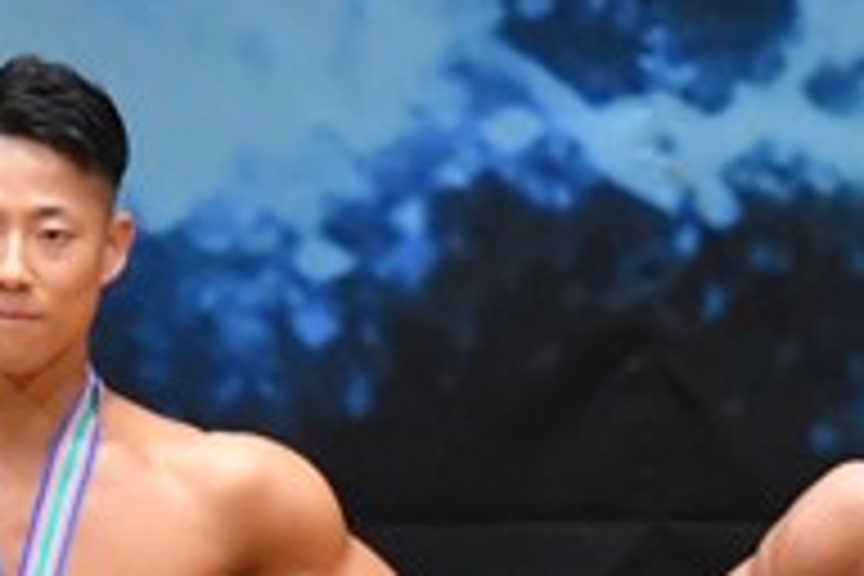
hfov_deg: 1.8
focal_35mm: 1150
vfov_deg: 1.2
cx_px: 704
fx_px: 27598
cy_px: 999
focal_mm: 190
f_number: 5.6
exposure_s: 1/400
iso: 8000
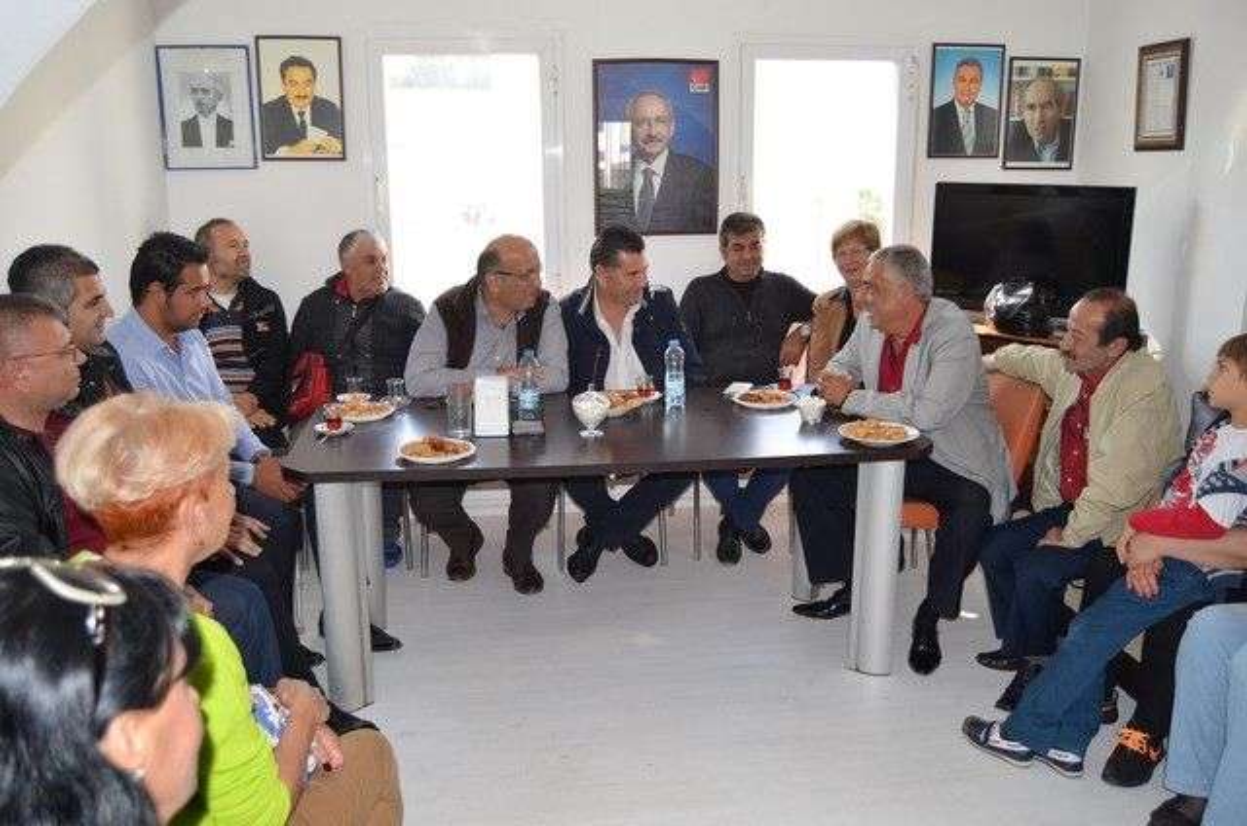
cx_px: 624
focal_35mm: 28
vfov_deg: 45.5
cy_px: 413
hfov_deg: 64.7
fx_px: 985
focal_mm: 19
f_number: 3.5
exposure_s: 1/60
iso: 100
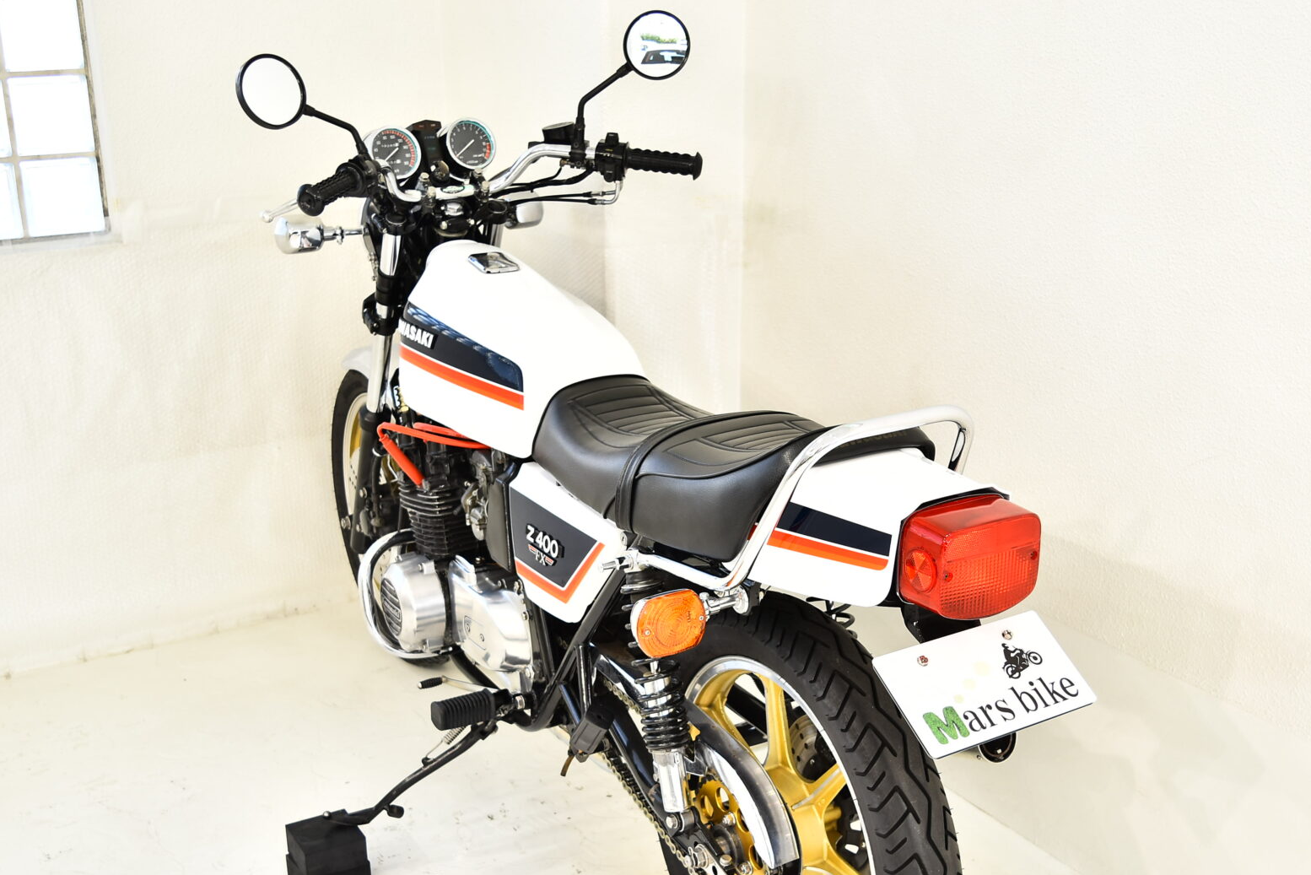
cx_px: 674
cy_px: 540
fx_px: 1552
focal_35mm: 43
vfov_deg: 31.4
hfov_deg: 45.8
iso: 100
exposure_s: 1/15
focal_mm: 23
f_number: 3.8
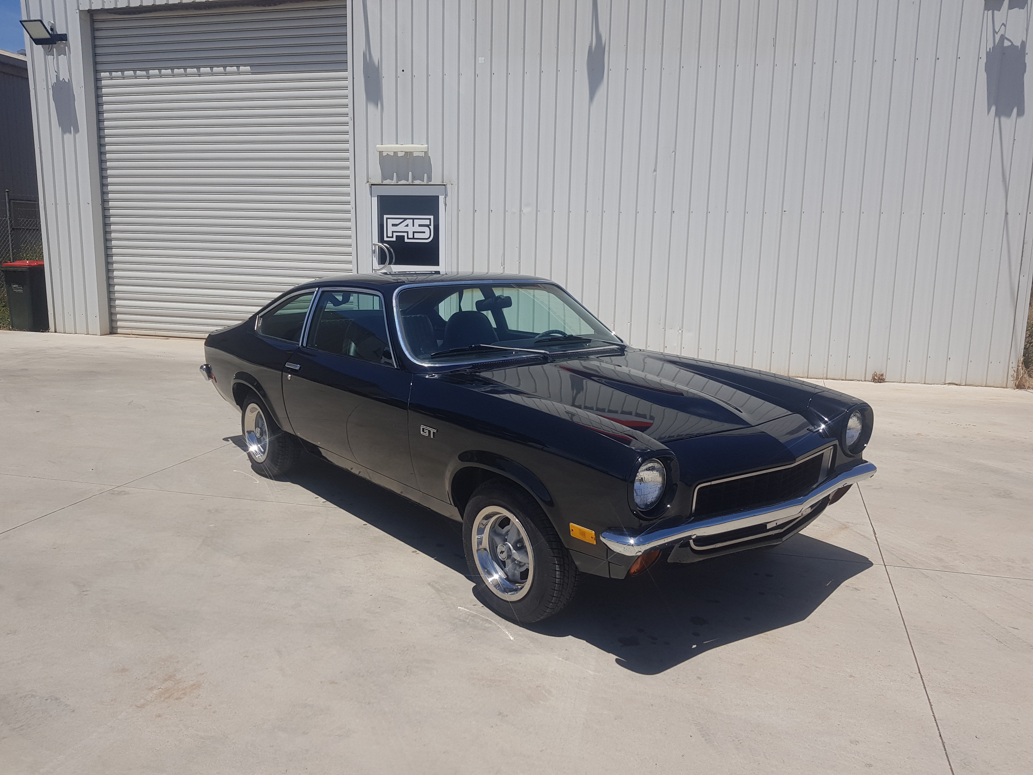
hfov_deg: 67.3
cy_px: 388
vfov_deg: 53.1
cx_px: 516
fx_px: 776
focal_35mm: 26
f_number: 1.7
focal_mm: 4.2
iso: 40
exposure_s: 1/3856
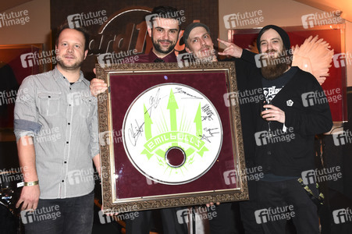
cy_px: 117
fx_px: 396
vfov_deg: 33.0
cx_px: 176
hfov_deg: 48.0
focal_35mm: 40
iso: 640
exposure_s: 1/100
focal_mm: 27
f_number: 6.3
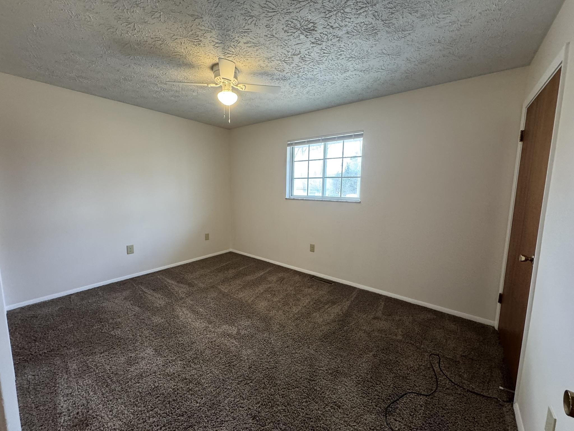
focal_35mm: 14
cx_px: 287
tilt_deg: -7.1
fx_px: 232
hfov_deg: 102.1
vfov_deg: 85.7
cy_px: 216
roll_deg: -1.2
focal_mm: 2.22
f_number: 2.2
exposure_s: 1/60
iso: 250
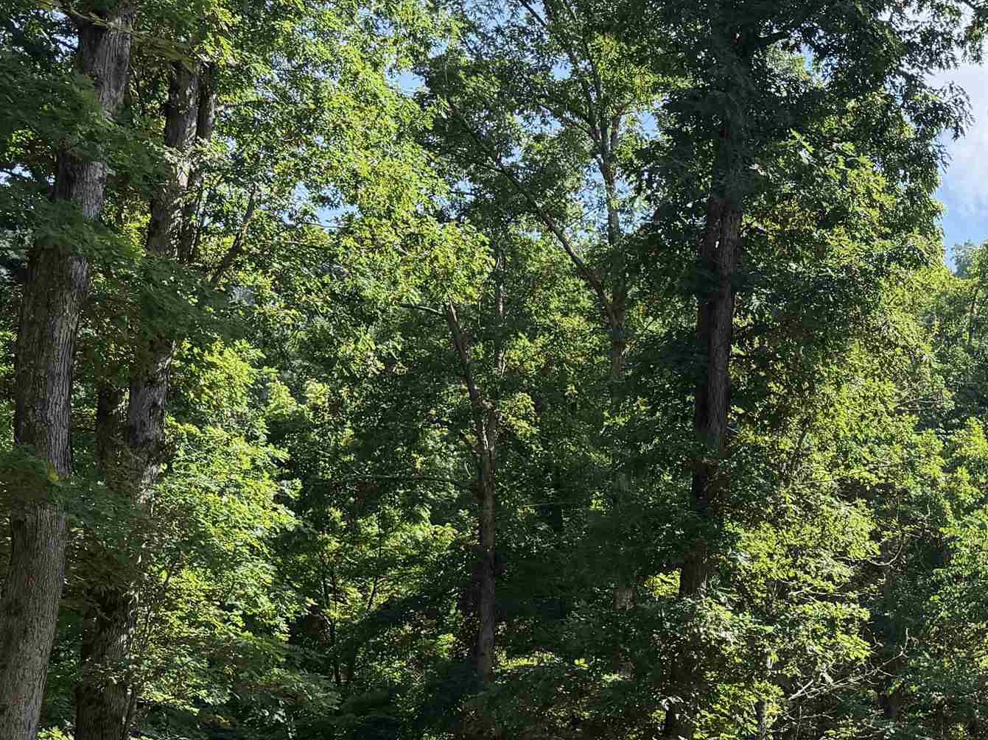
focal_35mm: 55
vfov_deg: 26.0
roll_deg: -0.6
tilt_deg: +13.6
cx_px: 1085
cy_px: 599
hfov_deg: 31.1
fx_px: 1569
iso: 80
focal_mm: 6.76
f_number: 1.78
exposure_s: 1/3021
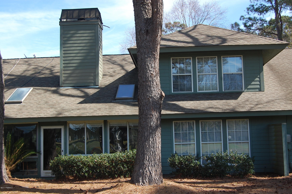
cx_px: 146
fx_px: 377
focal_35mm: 46
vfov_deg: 28.8
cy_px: 97
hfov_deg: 42.4
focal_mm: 31
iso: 200
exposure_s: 1/200
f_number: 7.1
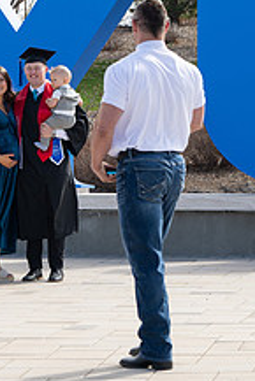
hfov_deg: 6.8
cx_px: -51
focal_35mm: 200
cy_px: 65
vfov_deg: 10.2
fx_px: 2121
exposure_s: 1/500
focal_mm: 70
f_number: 5
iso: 125
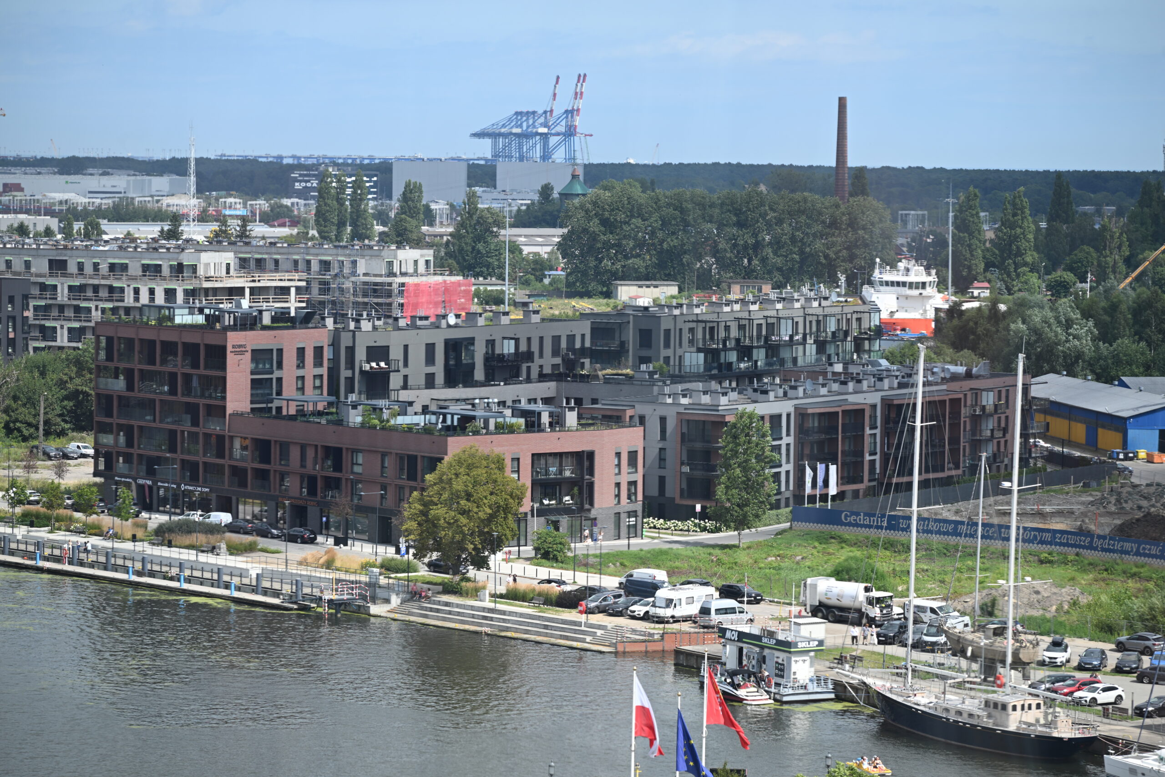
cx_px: 582
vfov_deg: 11.4
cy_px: 388
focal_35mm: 120
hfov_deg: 17.1
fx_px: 3883
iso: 100
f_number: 5.6
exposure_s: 1/500
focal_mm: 120
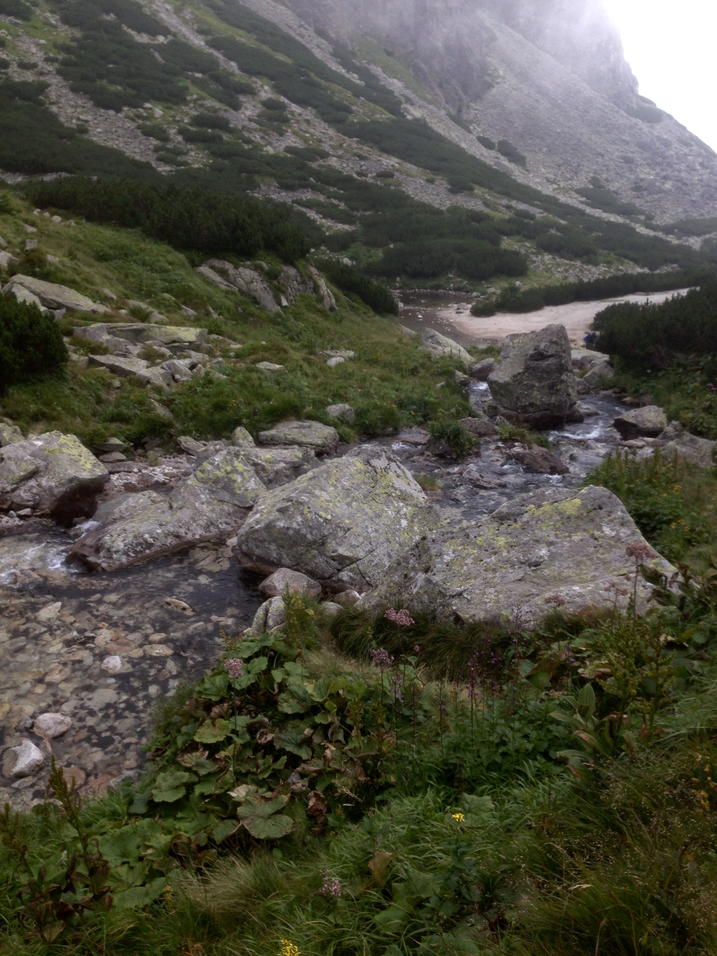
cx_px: 358
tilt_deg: -16.6
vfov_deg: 55.4
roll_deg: -2.2
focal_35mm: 33
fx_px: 911
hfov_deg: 42.9
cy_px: 478
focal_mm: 4.12
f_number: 2.4
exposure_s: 1/60
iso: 64
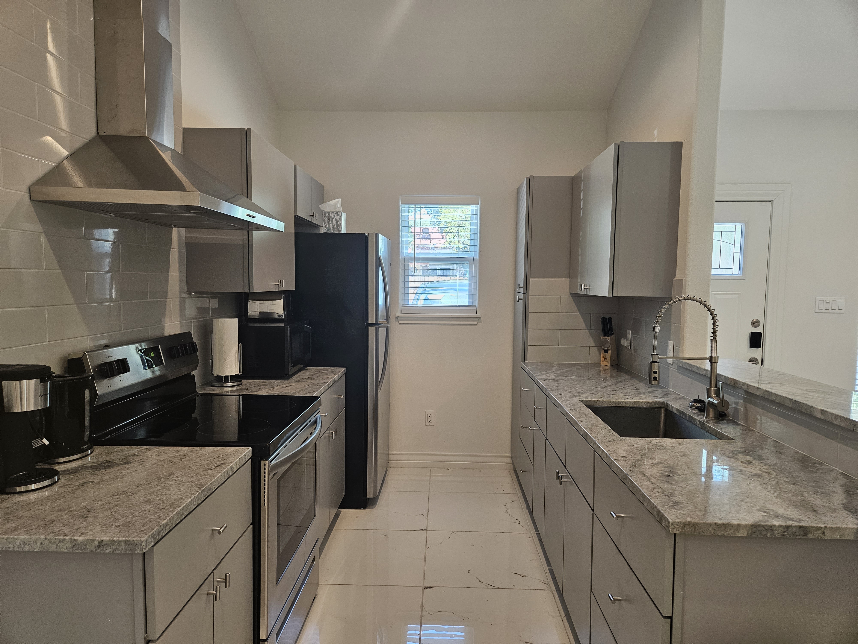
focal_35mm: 23
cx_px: 429
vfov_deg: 58.9
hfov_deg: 73.9
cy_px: 322
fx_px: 570
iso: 200
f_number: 1.8
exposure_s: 1/120
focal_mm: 5.4
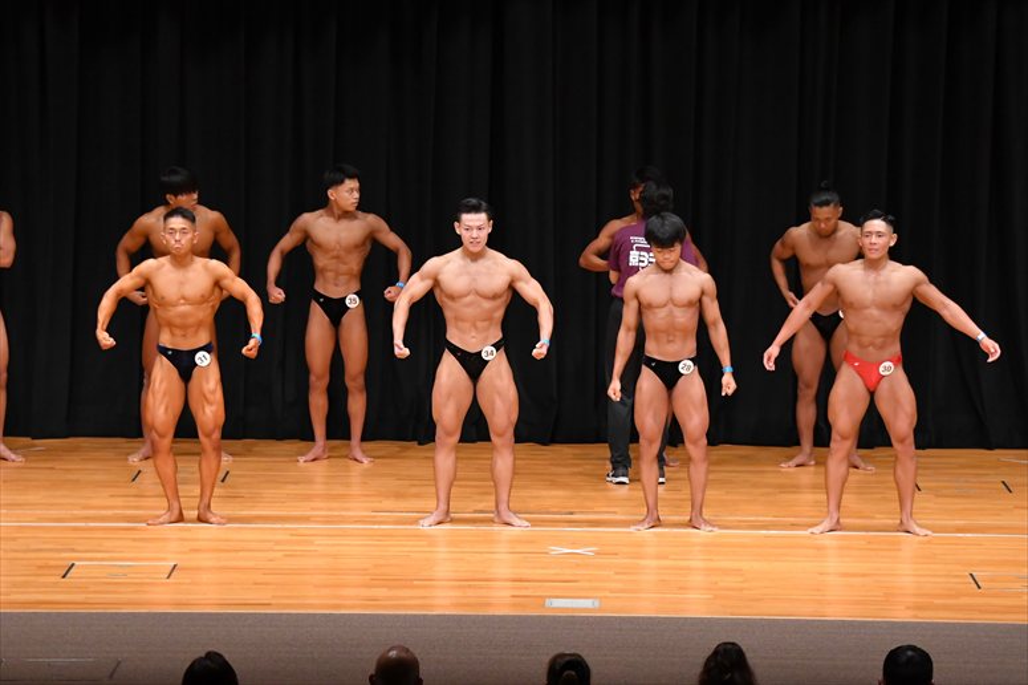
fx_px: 4281
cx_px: 514
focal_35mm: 150
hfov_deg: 13.7
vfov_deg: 9.1
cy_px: 342
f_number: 5.6
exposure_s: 1/400
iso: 4000
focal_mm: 100
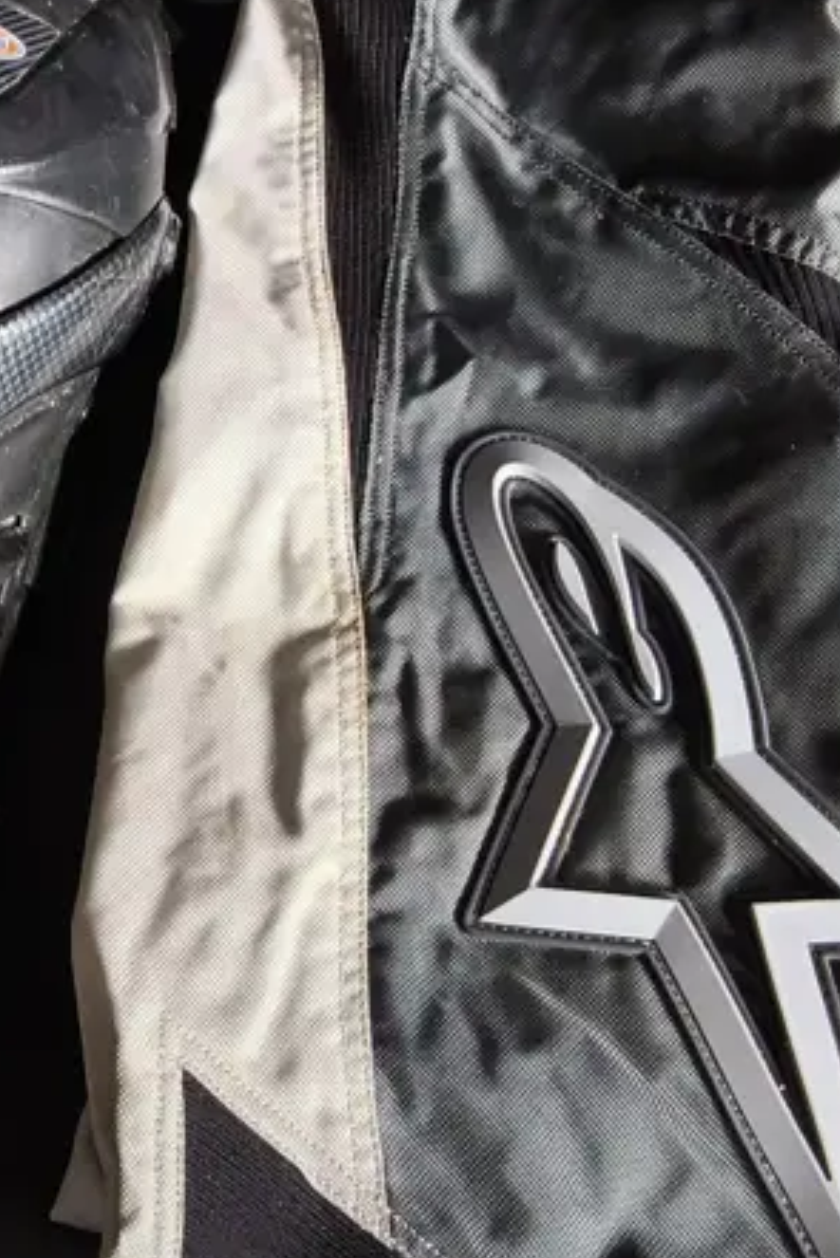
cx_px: -256
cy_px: 299
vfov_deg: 30.4
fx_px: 2273
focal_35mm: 65
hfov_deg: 19.3
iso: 40
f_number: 2
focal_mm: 2.87
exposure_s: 1/120
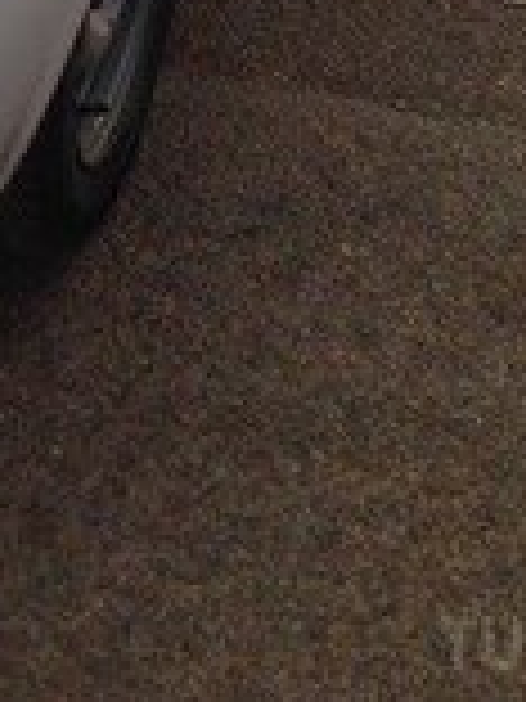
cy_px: -392
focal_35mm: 105
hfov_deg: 13.8
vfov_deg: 16.8
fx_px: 2127
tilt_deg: -16.8
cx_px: -36
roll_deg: -0.5
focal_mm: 4.12
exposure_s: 1/120
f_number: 2.4
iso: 50
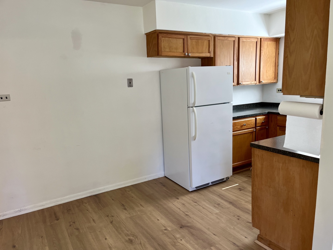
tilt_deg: -11.8
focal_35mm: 26
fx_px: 250
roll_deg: +2.4
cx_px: 166
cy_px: 125
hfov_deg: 67.3
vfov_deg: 53.1
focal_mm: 5.1
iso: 100
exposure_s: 1/120
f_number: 1.6
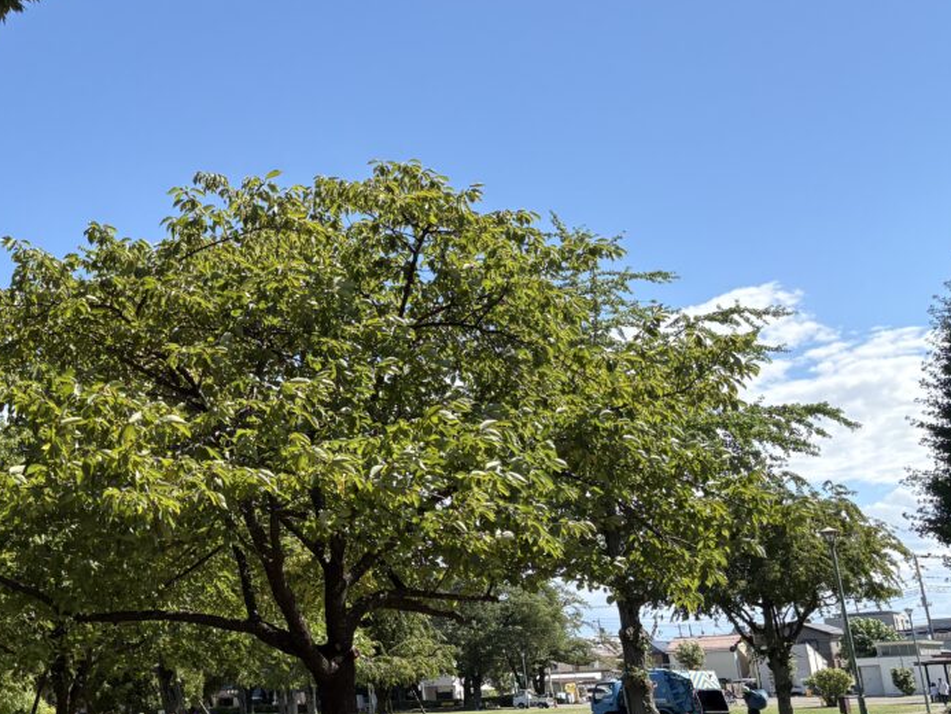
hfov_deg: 37.3
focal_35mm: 48
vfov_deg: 30.3
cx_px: 114
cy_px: 338
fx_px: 1319
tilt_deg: +16.9
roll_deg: +2.7
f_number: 1.6
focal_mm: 5.96
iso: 50
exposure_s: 1/1953
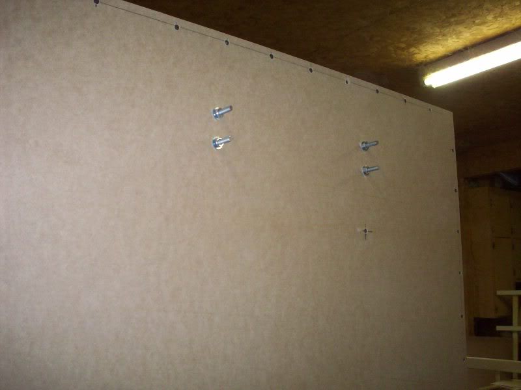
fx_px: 557
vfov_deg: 38.7
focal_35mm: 37
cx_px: 260
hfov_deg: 50.1
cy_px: 195
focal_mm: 6.2
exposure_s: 1/64
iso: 200
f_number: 2.8
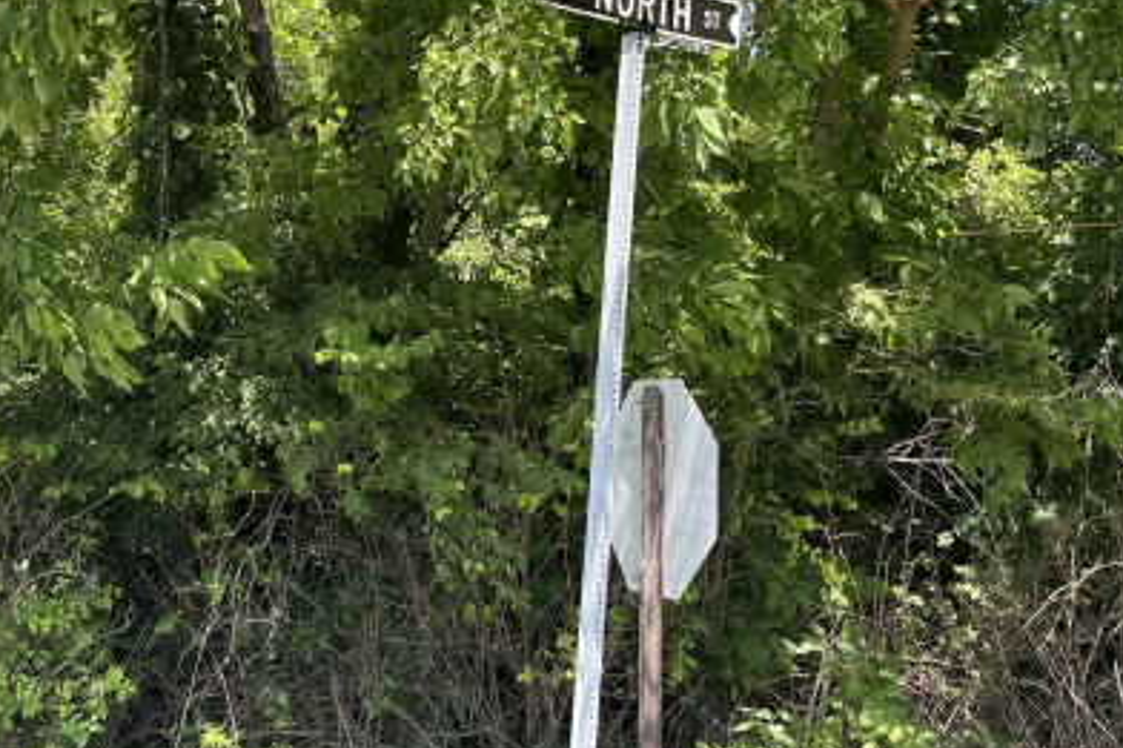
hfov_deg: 41.5
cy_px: 152
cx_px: 285
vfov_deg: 28.6
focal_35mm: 46
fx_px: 1434
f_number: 1.6
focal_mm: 5.1
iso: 50
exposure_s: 1/668
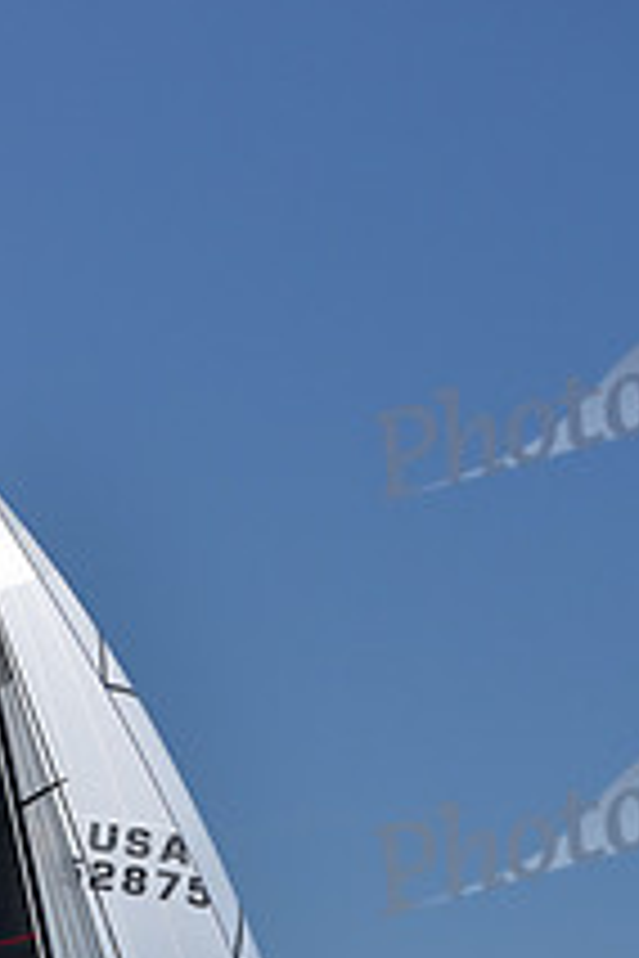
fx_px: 5804
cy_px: 1097
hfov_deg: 6.3
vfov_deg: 9.3
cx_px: 142
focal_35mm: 218
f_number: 4.5
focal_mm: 80
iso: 250
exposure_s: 1/800
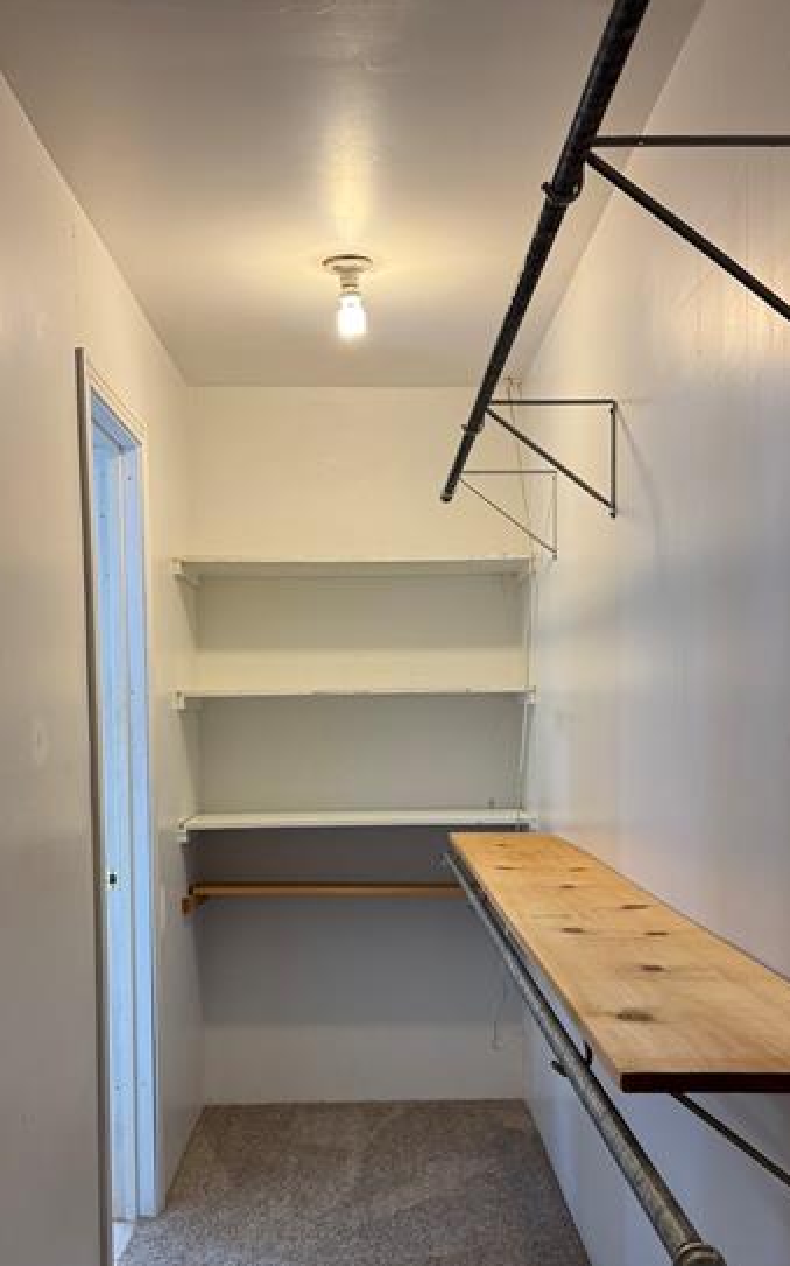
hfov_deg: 35.3
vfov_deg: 53.5
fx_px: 1241
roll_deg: +0.4
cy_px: 779
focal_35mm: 36
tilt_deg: -3.9
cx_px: 392
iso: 200
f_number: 1.78
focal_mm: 6.76
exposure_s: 1/120
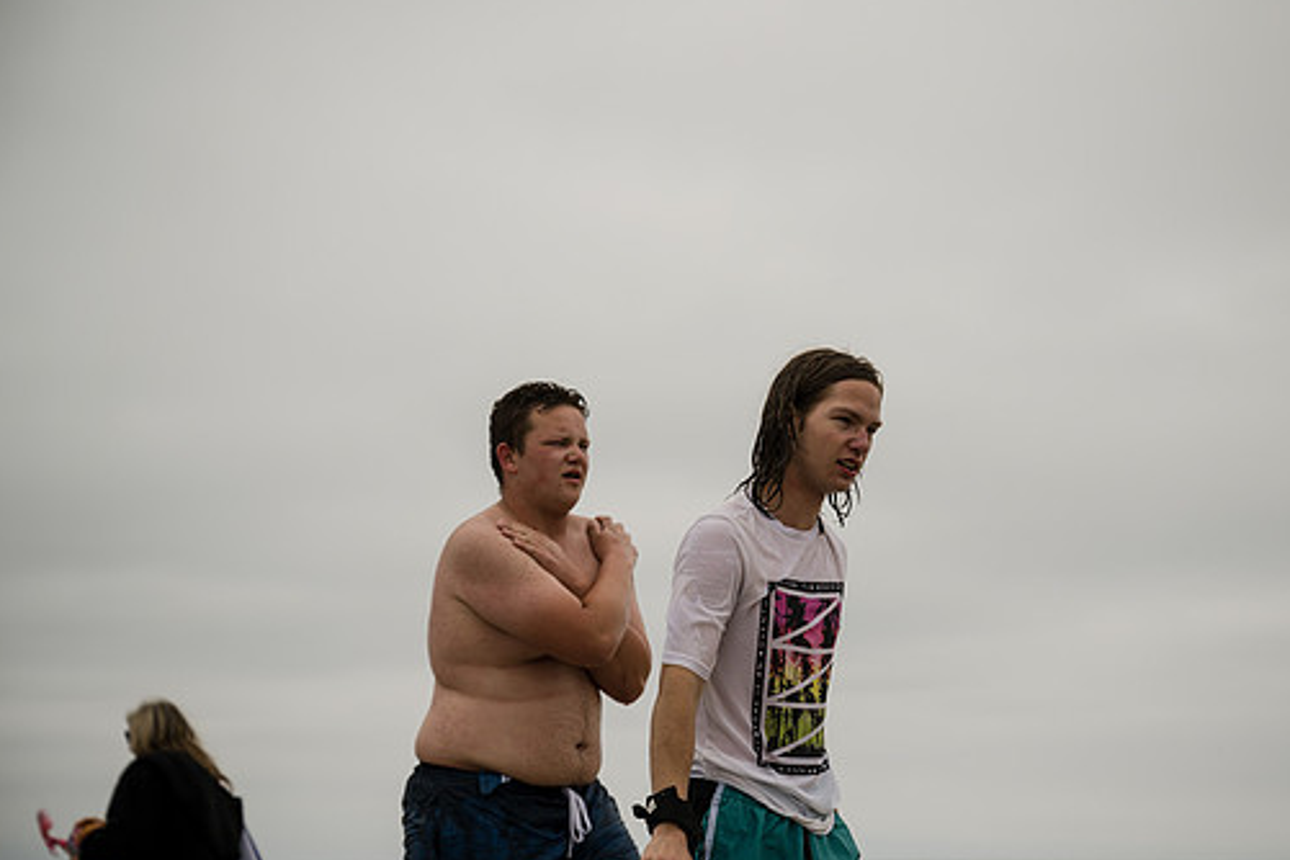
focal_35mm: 81
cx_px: 729
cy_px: 421
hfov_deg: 25.0
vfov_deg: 16.9
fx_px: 2902
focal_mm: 70
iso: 100
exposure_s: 1/2500
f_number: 4
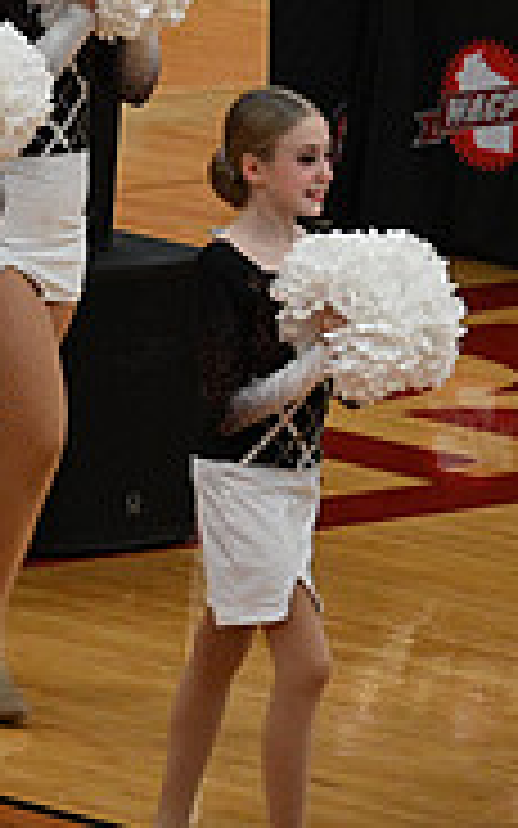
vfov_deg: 3.8
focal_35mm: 547
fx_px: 12355
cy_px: 187
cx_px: -761
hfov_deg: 2.4
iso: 4000
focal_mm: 170
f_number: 4
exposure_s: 1/400
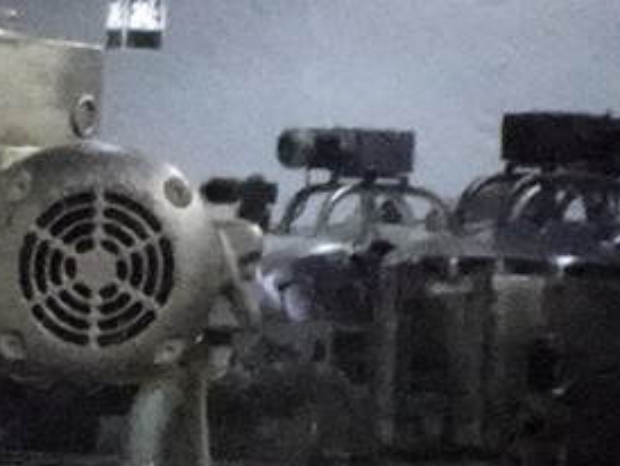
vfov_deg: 3.2
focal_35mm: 448
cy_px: 1502
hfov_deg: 4.3
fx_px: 8031
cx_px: -878
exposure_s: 1/250
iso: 2000
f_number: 4.5
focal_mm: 9.55
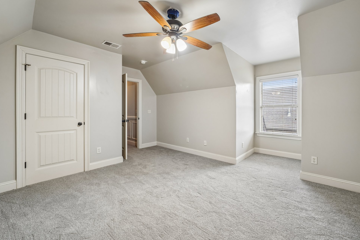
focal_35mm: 15
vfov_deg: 77.2
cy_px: 113
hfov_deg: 100.3
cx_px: 191
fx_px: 150
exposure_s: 1/15
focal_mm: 14
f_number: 8
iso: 400
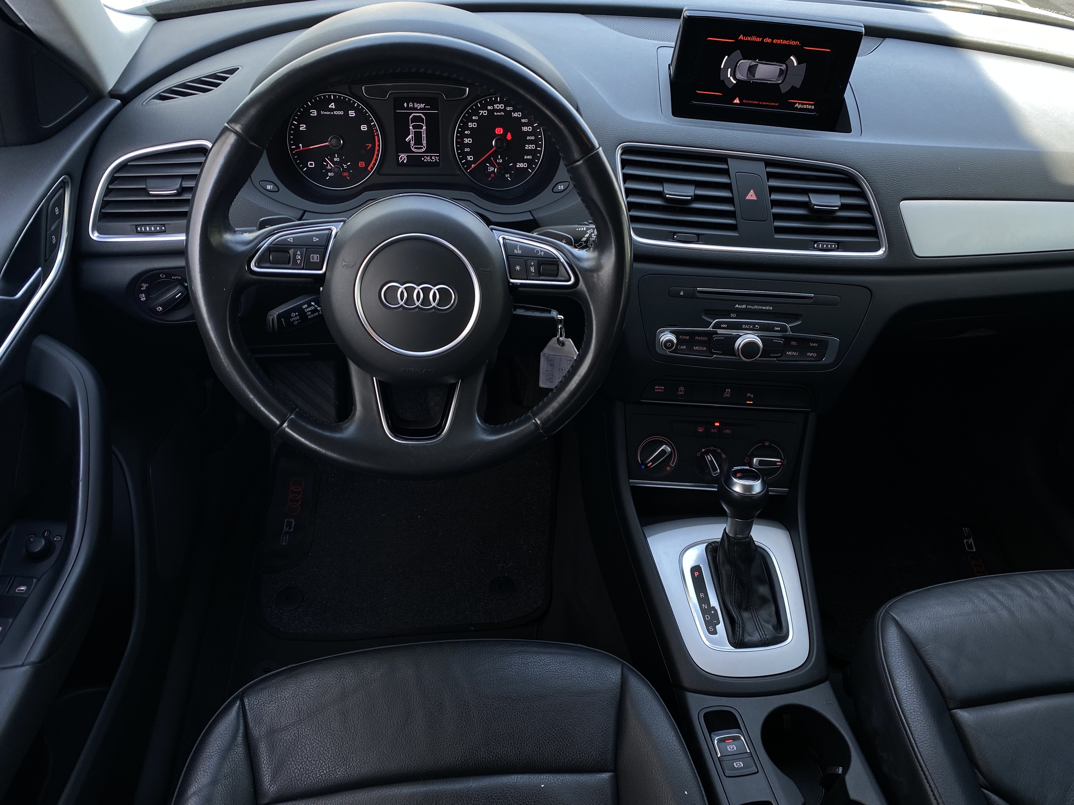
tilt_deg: -41.4
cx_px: 537
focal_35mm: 26
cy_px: 402
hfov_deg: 67.3
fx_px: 807
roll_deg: -3.9
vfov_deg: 53.1
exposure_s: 1/100
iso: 50
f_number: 1.8
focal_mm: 4.25
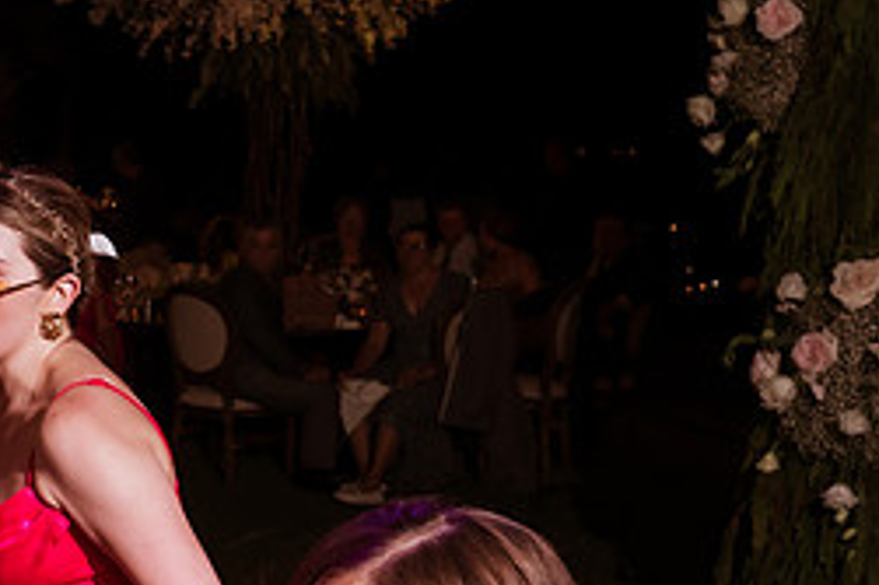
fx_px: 1976
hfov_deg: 24.1
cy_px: 392
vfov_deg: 16.8
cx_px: 32
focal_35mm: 81
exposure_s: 1/200
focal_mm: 35
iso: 2500
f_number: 5.6
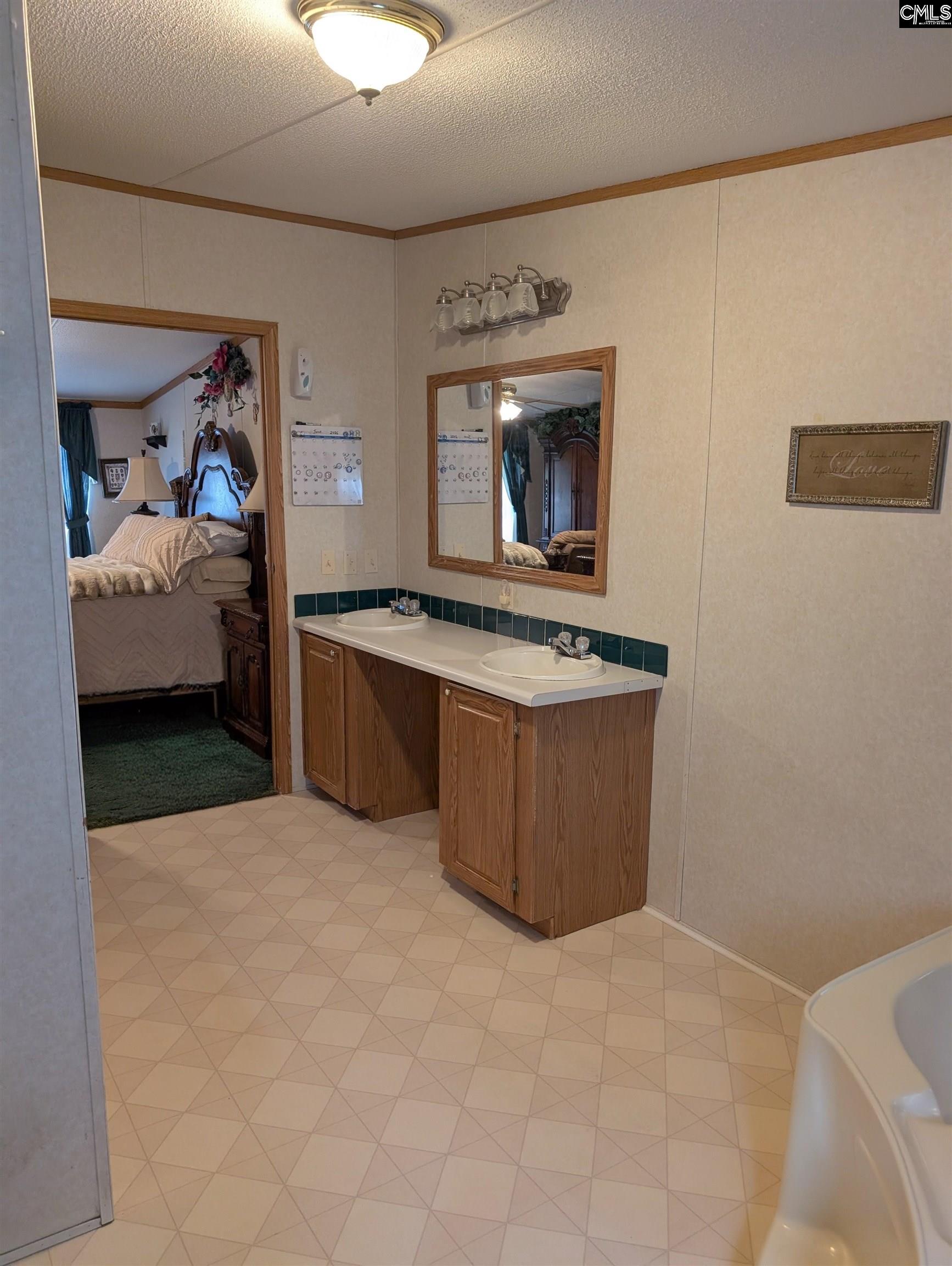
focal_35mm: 24
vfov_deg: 71.5
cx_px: 476
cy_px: 633
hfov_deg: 56.9
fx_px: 878
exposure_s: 1/120
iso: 431
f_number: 1.68
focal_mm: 6.9
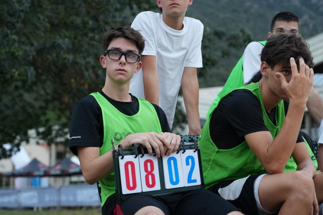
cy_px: 108
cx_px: 162
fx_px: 700
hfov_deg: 26.0
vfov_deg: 17.5
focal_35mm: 78
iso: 1600
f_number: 2.8
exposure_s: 1/640
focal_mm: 52
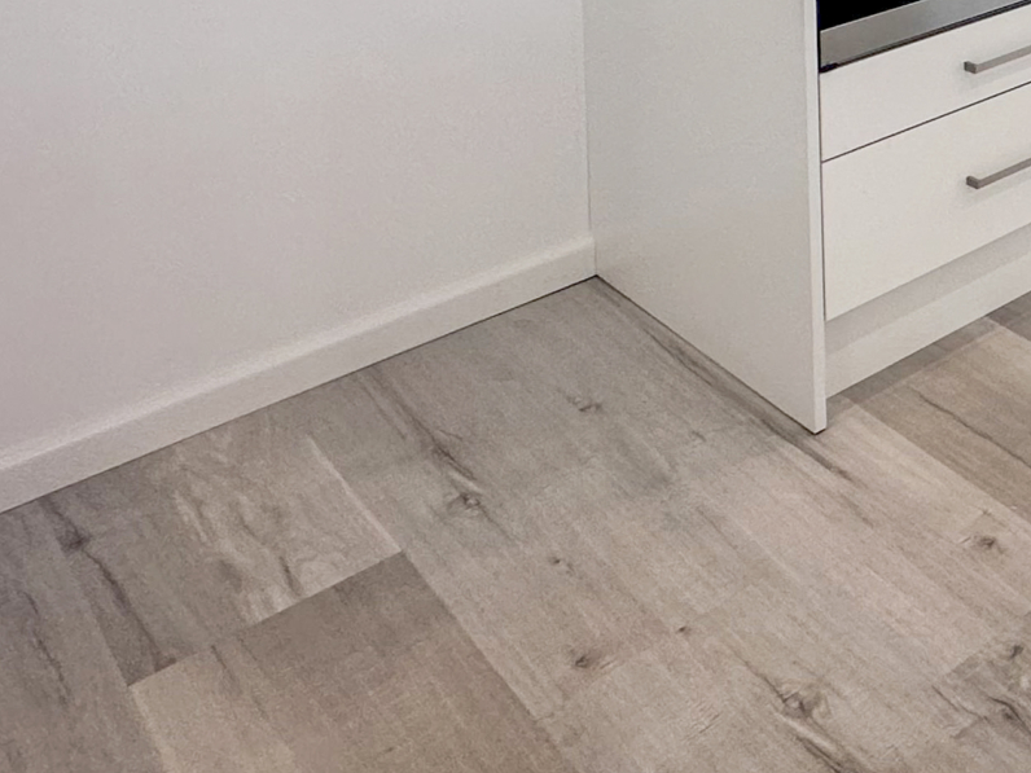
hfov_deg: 28.3
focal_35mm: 45
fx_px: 1340
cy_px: -395
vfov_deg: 24.7
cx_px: 1534
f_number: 2.2
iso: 50
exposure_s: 1/100
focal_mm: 2.22
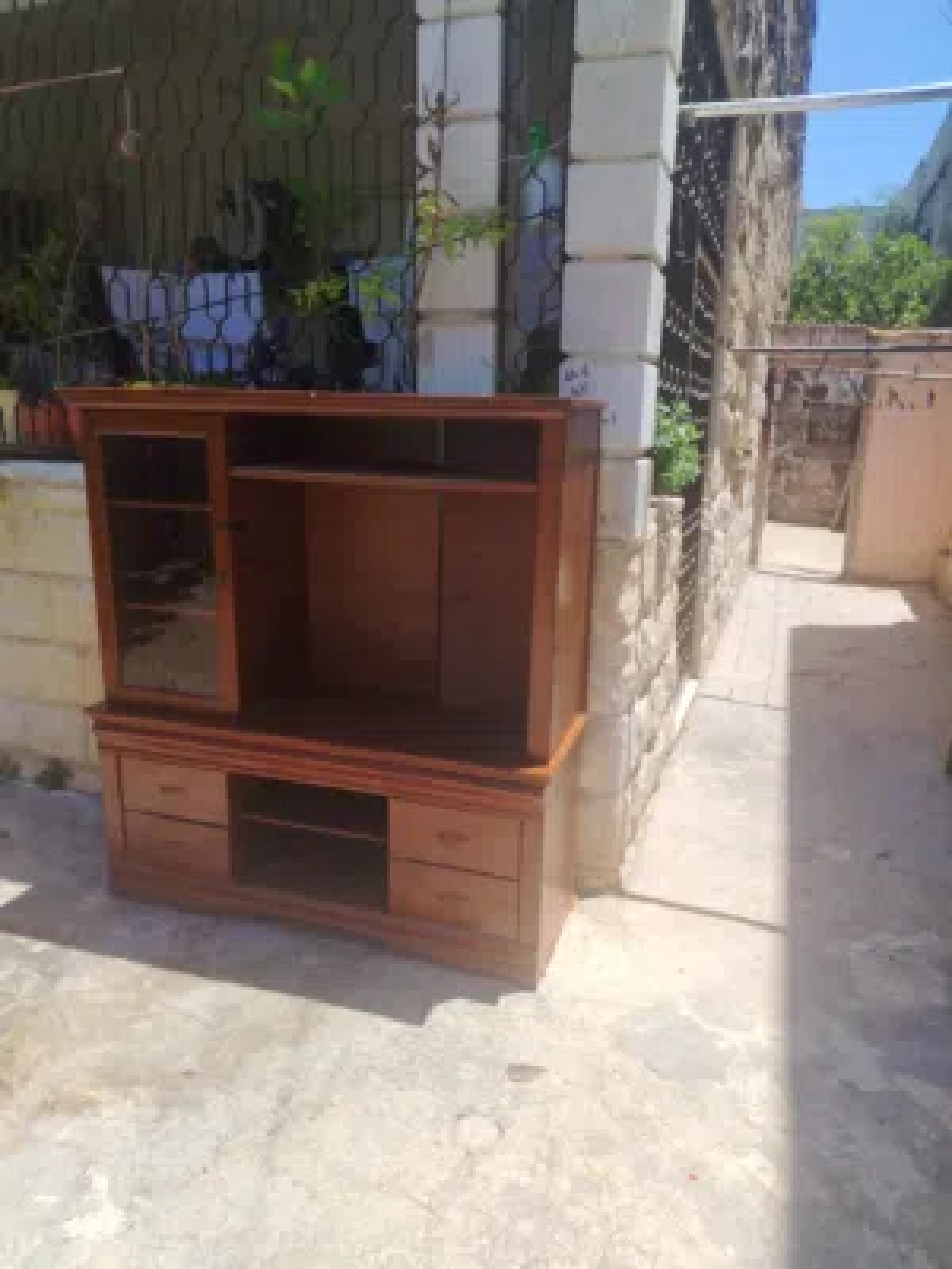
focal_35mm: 24
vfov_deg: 71.6
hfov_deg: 56.8
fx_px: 880
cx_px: 476
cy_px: 634
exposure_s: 1/810
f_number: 1.75
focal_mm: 5.25
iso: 100
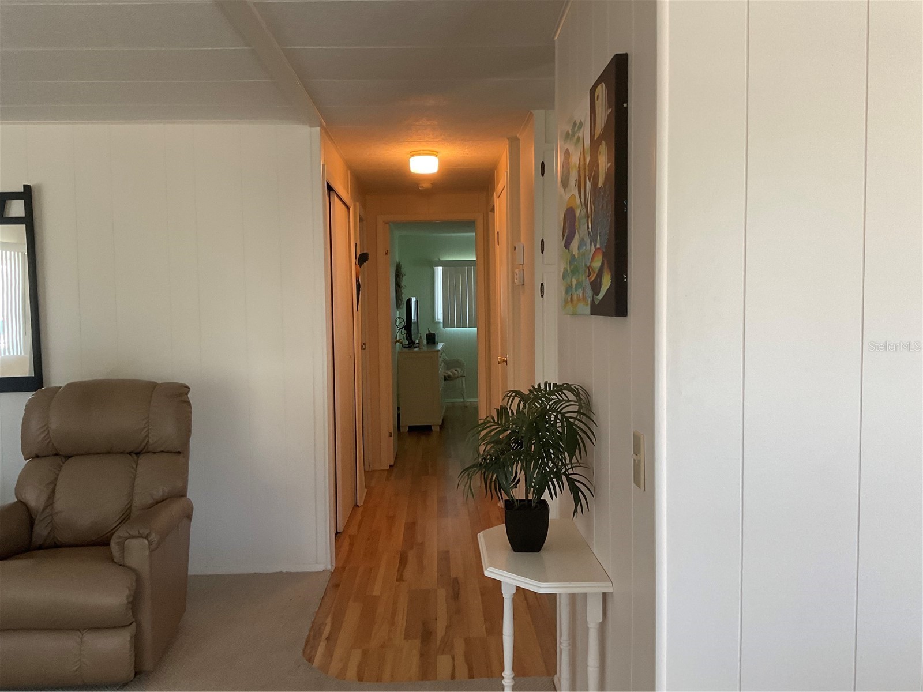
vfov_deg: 48.2
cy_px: 346
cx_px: 462
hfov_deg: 61.7
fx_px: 773
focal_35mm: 29
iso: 80
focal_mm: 3
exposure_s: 1/60
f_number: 1.8
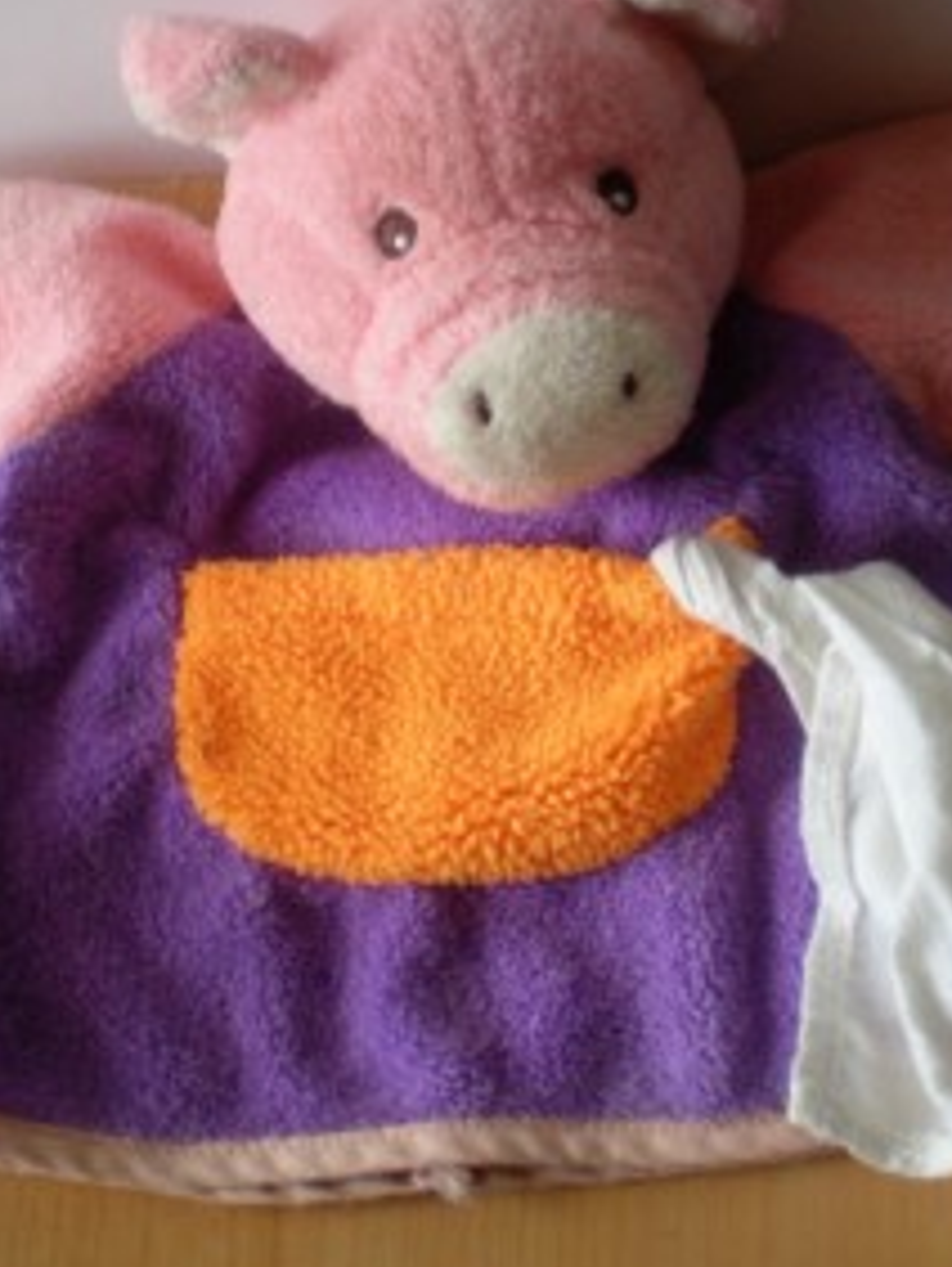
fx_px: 2563
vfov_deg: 27.7
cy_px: 494
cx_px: 575
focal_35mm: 70
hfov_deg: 21.0
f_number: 3.1
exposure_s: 1/60
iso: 115
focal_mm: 6.3
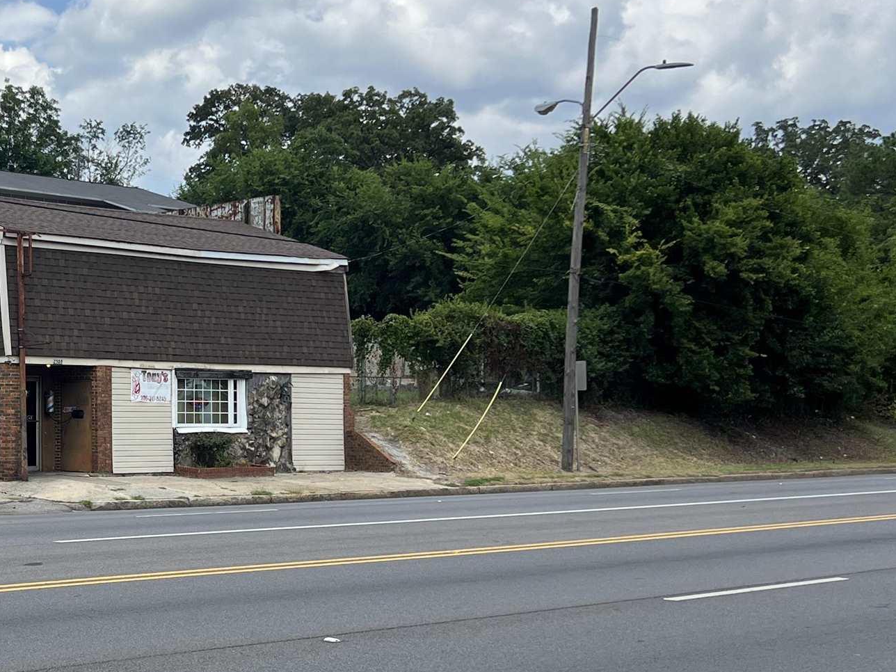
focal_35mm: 62
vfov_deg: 23.6
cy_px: 371
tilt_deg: +2.4
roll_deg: -0.2
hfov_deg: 29.3
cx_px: 19
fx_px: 1605
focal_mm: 5.7
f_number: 1.5
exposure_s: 1/4831
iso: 50
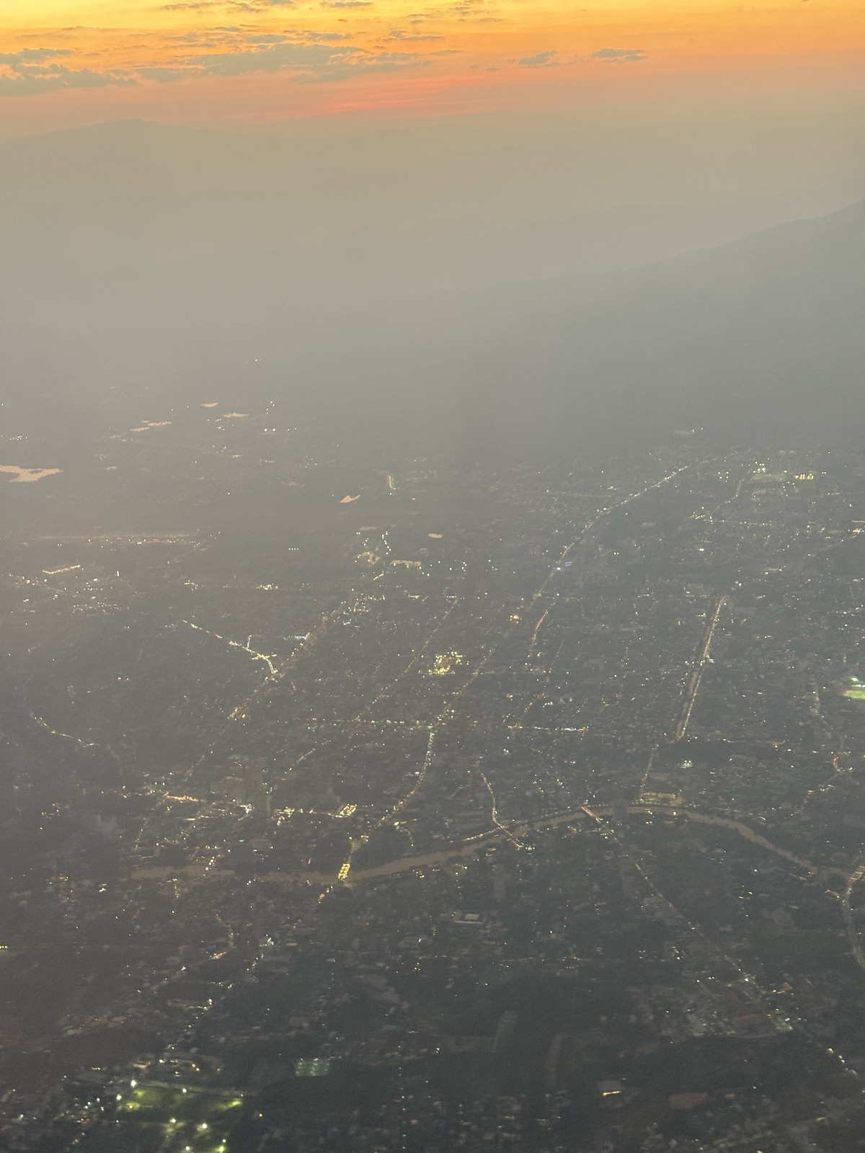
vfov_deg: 36.8
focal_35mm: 52
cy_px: 576
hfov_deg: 28.0
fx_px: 1733
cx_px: 432
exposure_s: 1/42
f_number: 1.6
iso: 160
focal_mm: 5.96
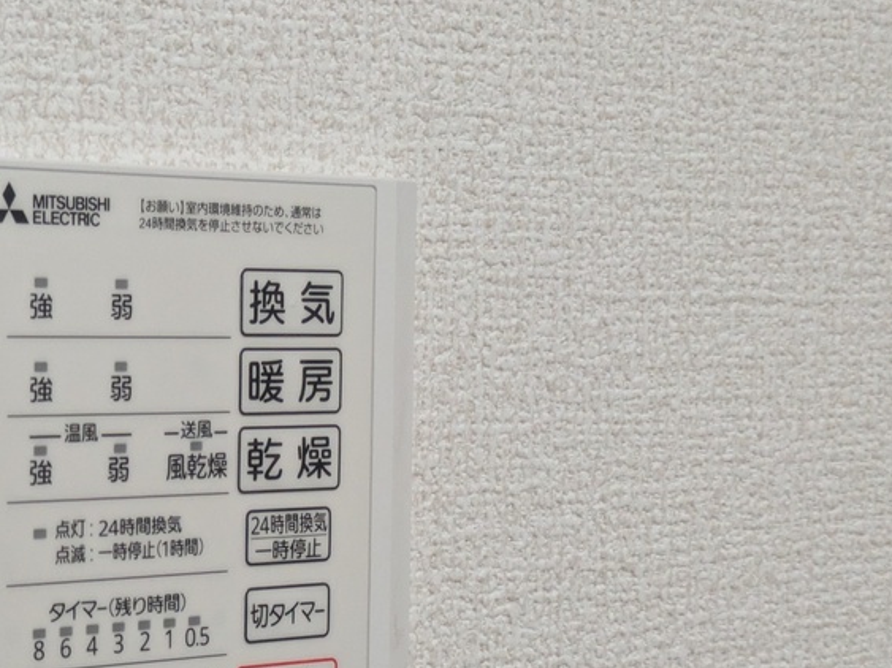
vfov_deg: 16.9
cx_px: 151
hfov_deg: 22.1
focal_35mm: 87
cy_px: 488
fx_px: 2241
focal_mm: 5.43
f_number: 1.89
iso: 447
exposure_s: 1/120
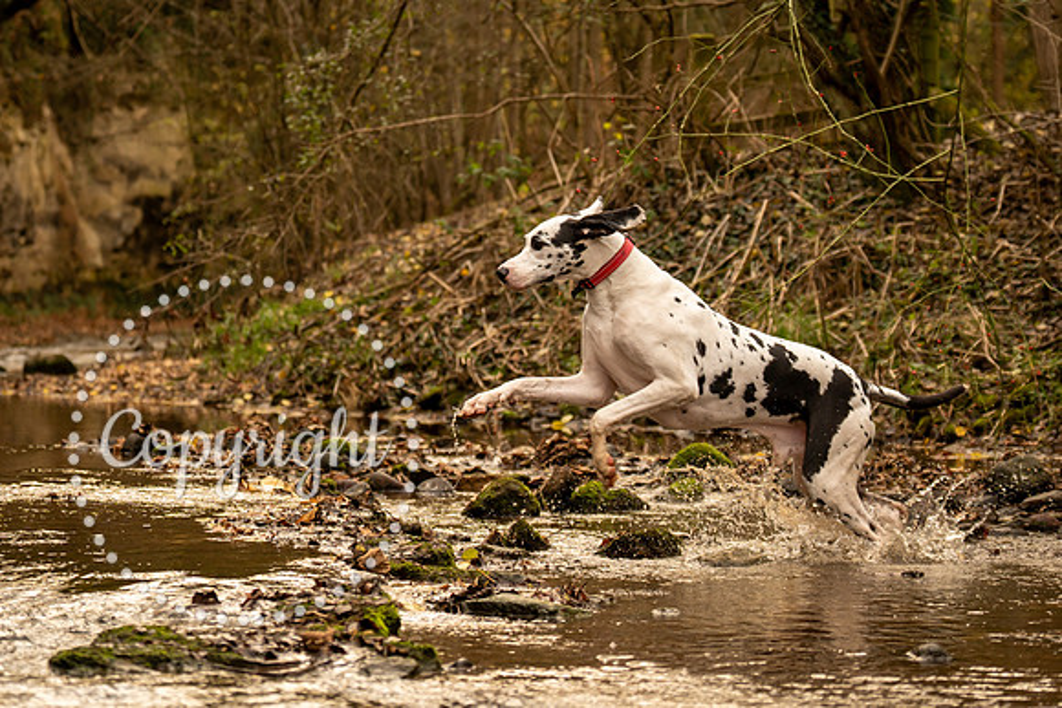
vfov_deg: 12.1
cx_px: 585
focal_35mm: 113
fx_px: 3341
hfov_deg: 18.1
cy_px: 276
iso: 320
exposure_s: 1/800
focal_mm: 72
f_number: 2.8
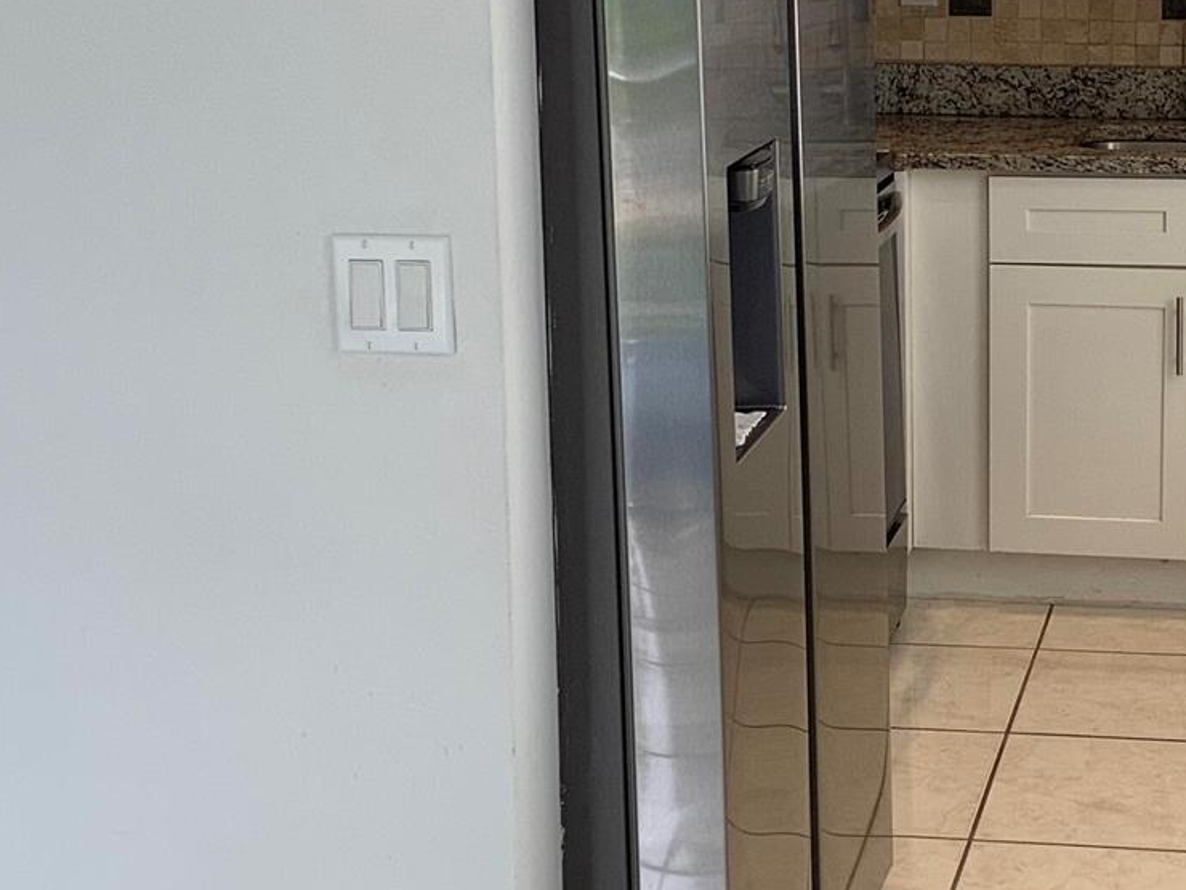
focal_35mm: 67
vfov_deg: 21.7
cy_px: 225
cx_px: 1031
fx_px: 2296
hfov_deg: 28.1
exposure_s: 1/120
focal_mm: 3.3
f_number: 2.4
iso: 50
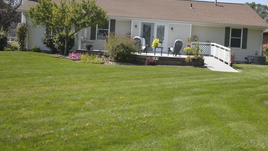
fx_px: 327
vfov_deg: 25.9
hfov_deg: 44.3
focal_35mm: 46
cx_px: 165
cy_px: 52
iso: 100
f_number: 9
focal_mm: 20
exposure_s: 1/200
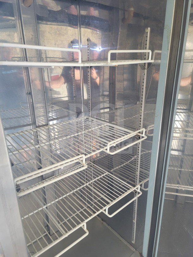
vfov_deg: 71.6
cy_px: 128
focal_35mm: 24
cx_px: 96
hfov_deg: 56.8
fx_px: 178
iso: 200
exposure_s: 1/40
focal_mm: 6.7
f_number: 1.8
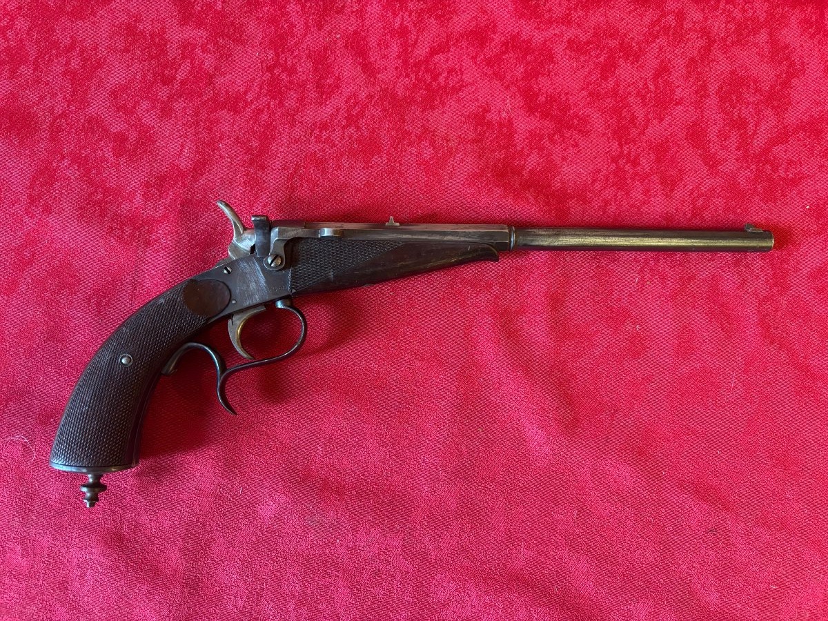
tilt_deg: -81.3
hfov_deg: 67.3
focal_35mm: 26
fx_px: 622
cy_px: 310
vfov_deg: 53.1
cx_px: 414
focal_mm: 5.96
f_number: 1.6
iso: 500
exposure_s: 1/60
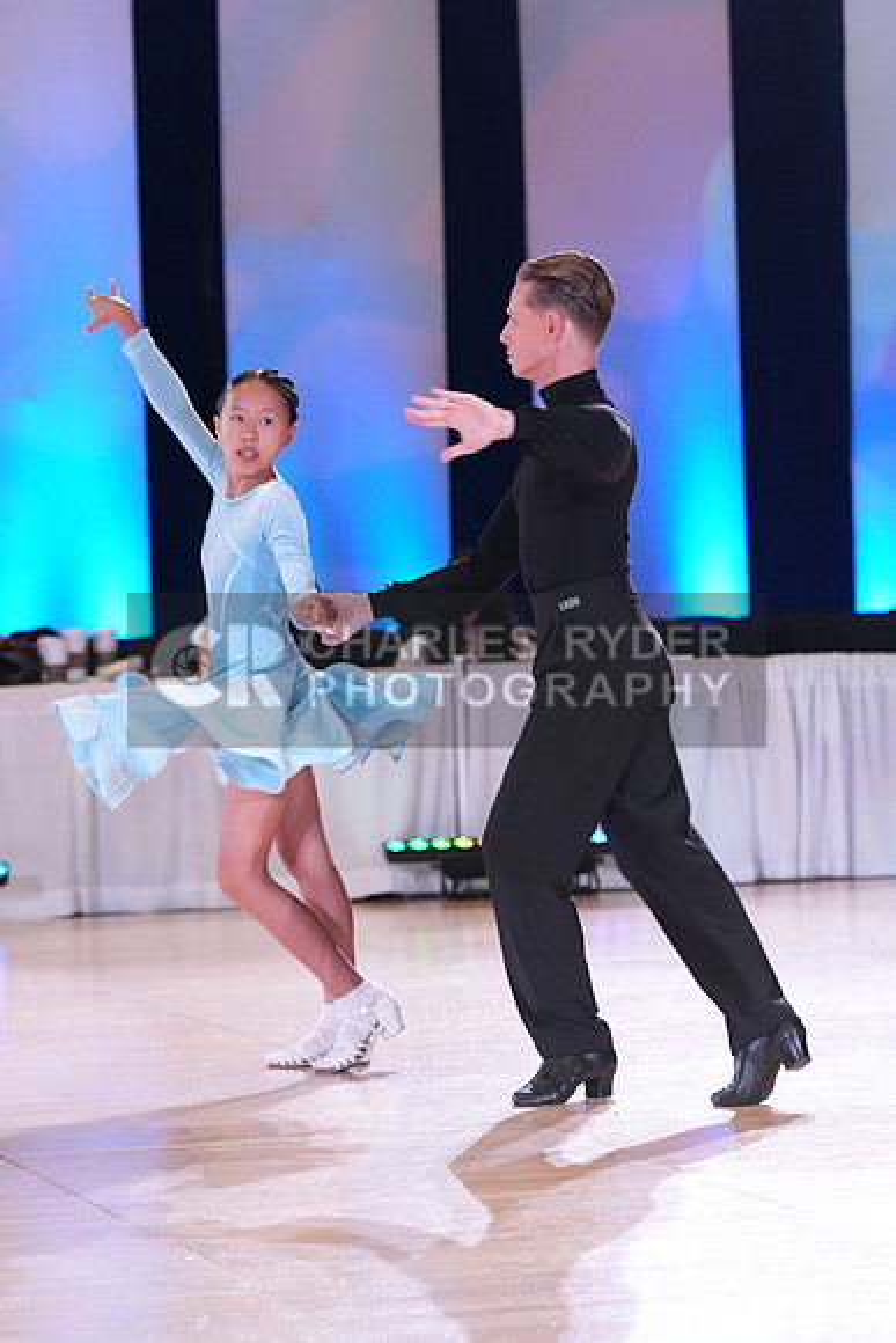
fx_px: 5037
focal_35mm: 135
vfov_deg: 15.2
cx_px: 448
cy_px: 672
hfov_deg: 10.2
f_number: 5
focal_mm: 135
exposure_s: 1/250
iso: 4000
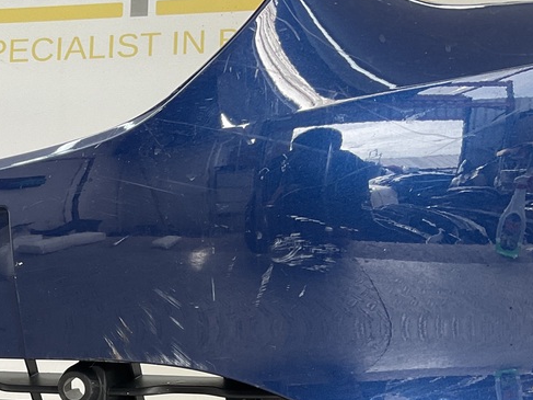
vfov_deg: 23.4
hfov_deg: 30.5
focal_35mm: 60
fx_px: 924
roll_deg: -2.2
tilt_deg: -3.7
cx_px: 37
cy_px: 398
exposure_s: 1/120
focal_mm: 3
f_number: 1.8
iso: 32
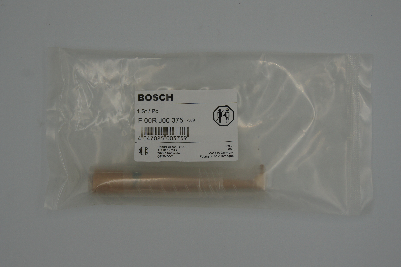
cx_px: 200
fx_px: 668
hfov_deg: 33.4
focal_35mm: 60
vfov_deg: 22.6
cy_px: 134
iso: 200
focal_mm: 40
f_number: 5.6
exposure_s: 1/500
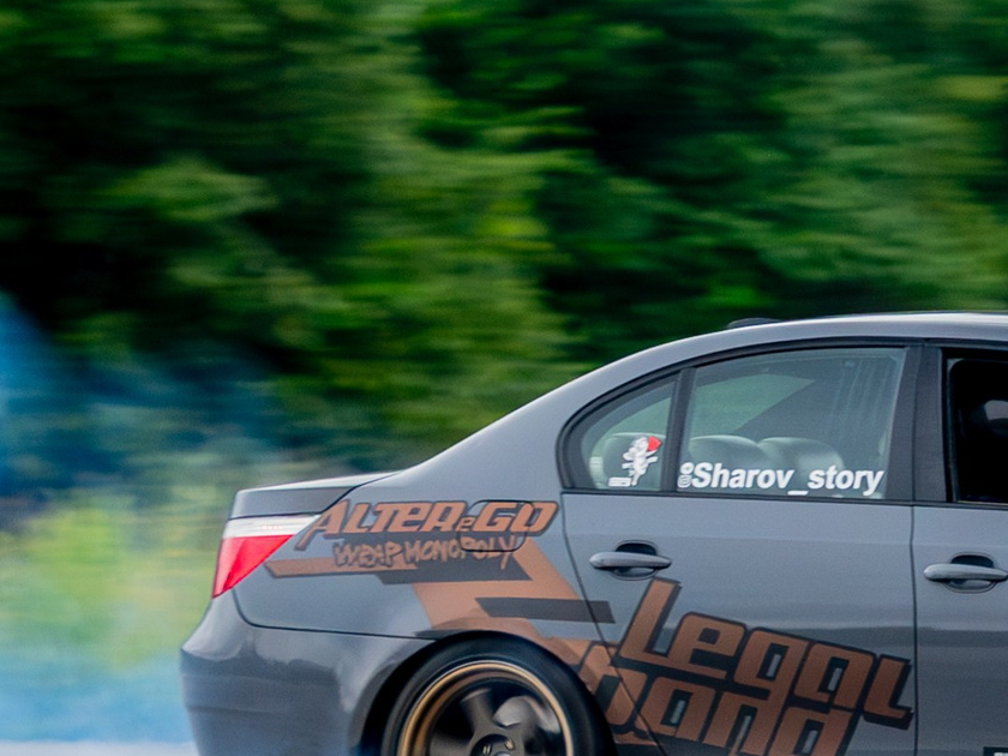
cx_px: 972
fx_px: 13249
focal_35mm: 455
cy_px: 605
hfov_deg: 4.4
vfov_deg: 3.3
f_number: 3.5
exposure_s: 1/125
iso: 640
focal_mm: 85
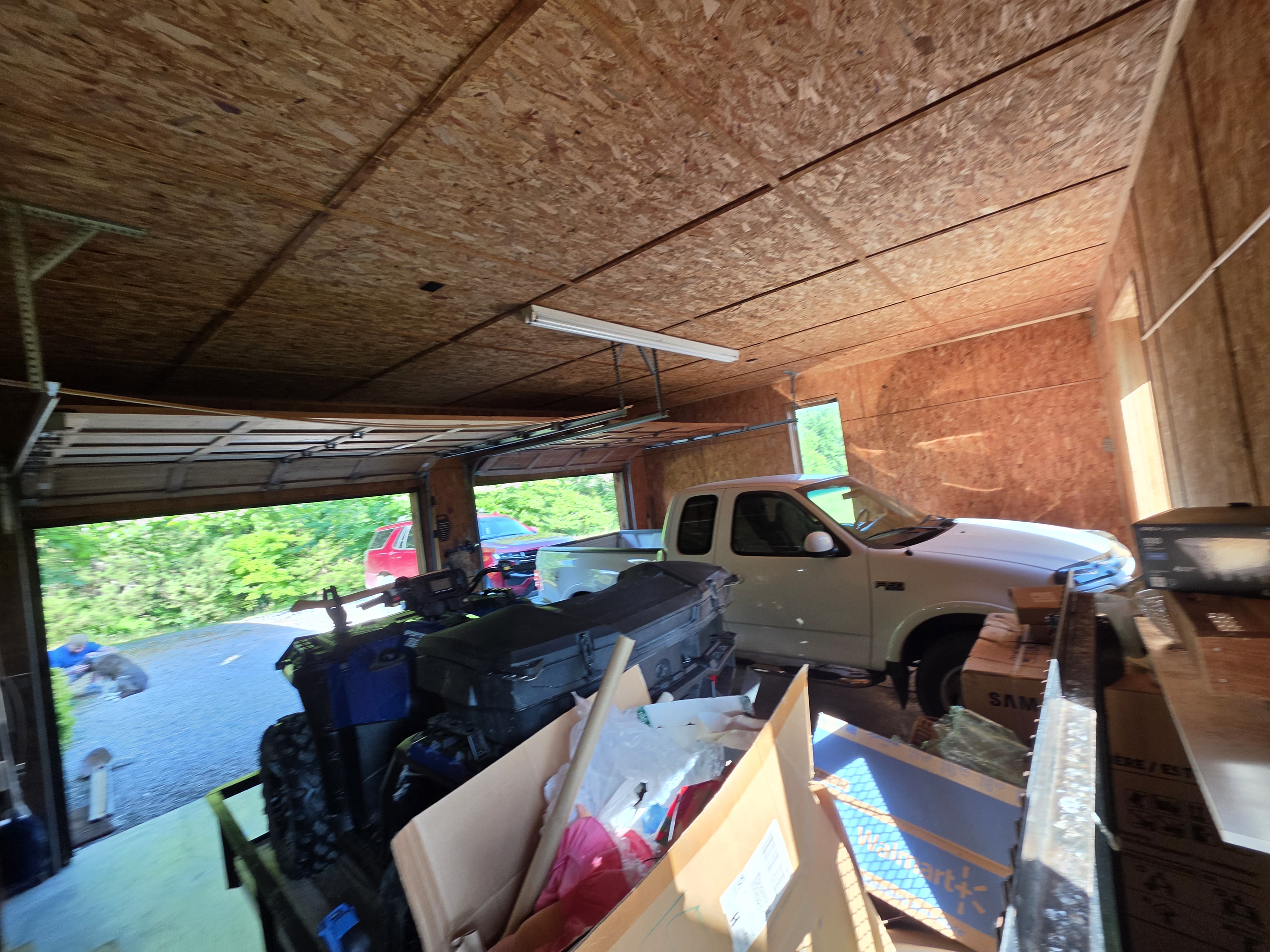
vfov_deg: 89.9
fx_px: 477
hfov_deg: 106.2
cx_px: 635
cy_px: 476
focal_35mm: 13
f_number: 1.9
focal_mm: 2.2
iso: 80
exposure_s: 1/120
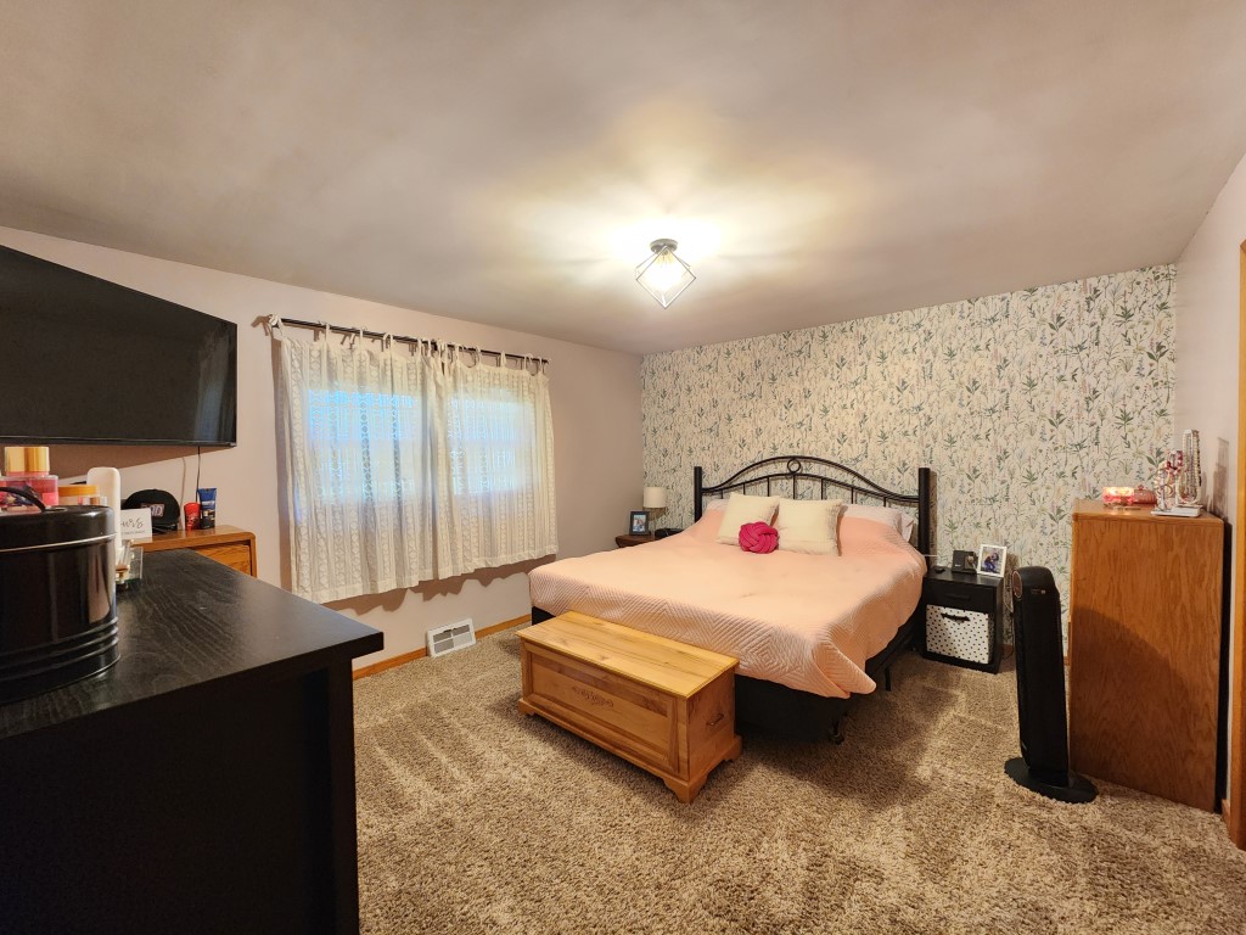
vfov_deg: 89.9
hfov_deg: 106.2
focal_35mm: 13
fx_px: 468
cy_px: 468
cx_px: 623
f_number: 2.2
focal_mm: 2.2
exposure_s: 1/30
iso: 500
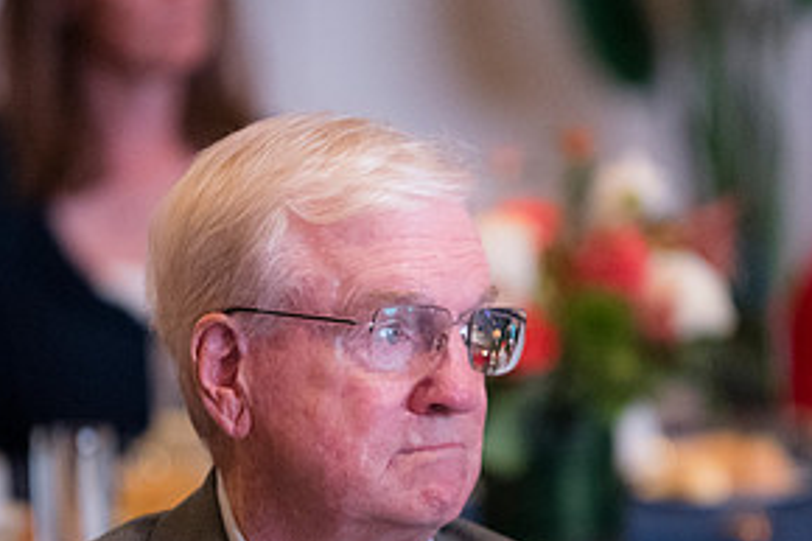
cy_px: 380
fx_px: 9017
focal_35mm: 400
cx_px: 398
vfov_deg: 3.4
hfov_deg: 5.2
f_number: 2.8
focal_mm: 200
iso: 6400
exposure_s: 1/125
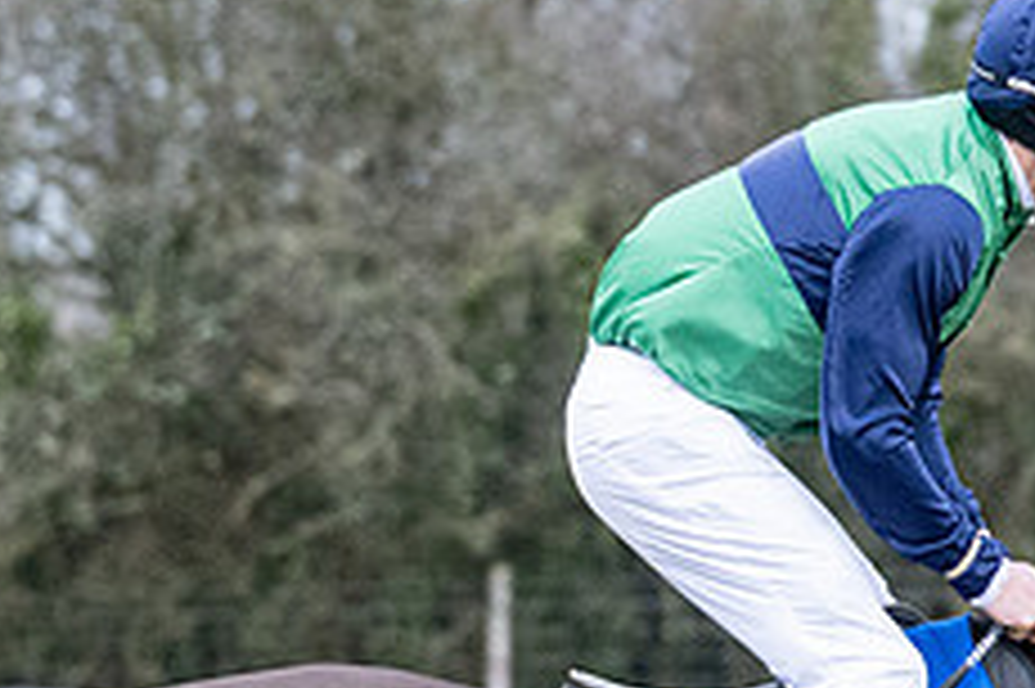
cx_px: 1097
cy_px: 1193
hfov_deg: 3.3
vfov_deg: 2.2
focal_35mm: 631
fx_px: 18128
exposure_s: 1/800
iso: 1600
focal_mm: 115
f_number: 4
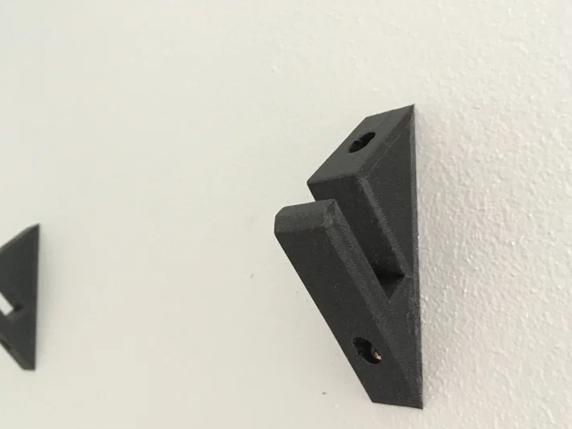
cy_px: 241
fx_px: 562
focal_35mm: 34
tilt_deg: +6.2
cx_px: 251
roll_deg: +0.9
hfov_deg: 53.8
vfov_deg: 41.7
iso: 640
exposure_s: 1/17
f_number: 2.2
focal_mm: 4.15
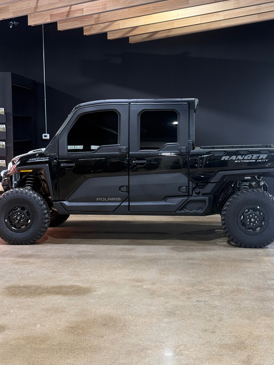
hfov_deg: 27.5
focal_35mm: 53
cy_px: 167
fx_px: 559
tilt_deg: -4.0
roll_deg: +0.1
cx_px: 140
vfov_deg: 36.1
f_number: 1.78
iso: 160
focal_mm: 6.76
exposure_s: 1/74
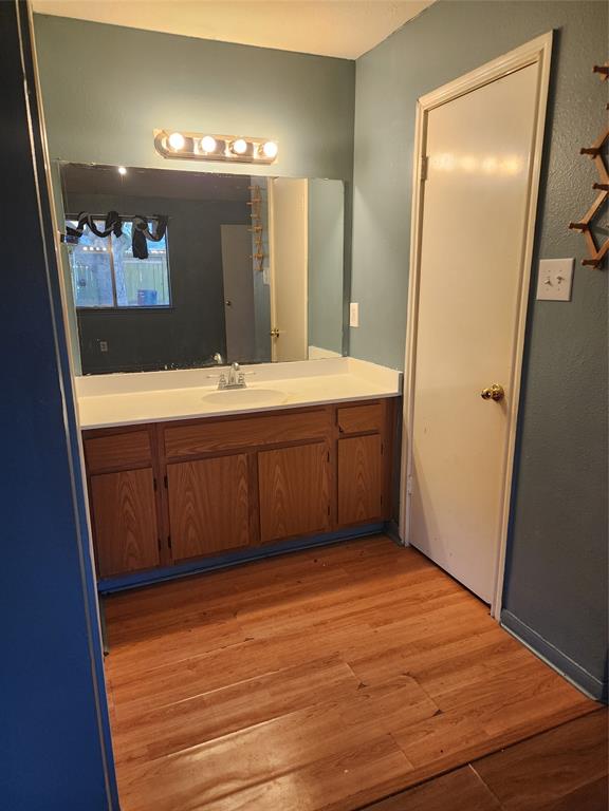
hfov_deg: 58.9
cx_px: 304
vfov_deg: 73.9
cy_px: 406
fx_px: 540
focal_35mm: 23
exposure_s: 1/120
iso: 125
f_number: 1.8
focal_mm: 6.4
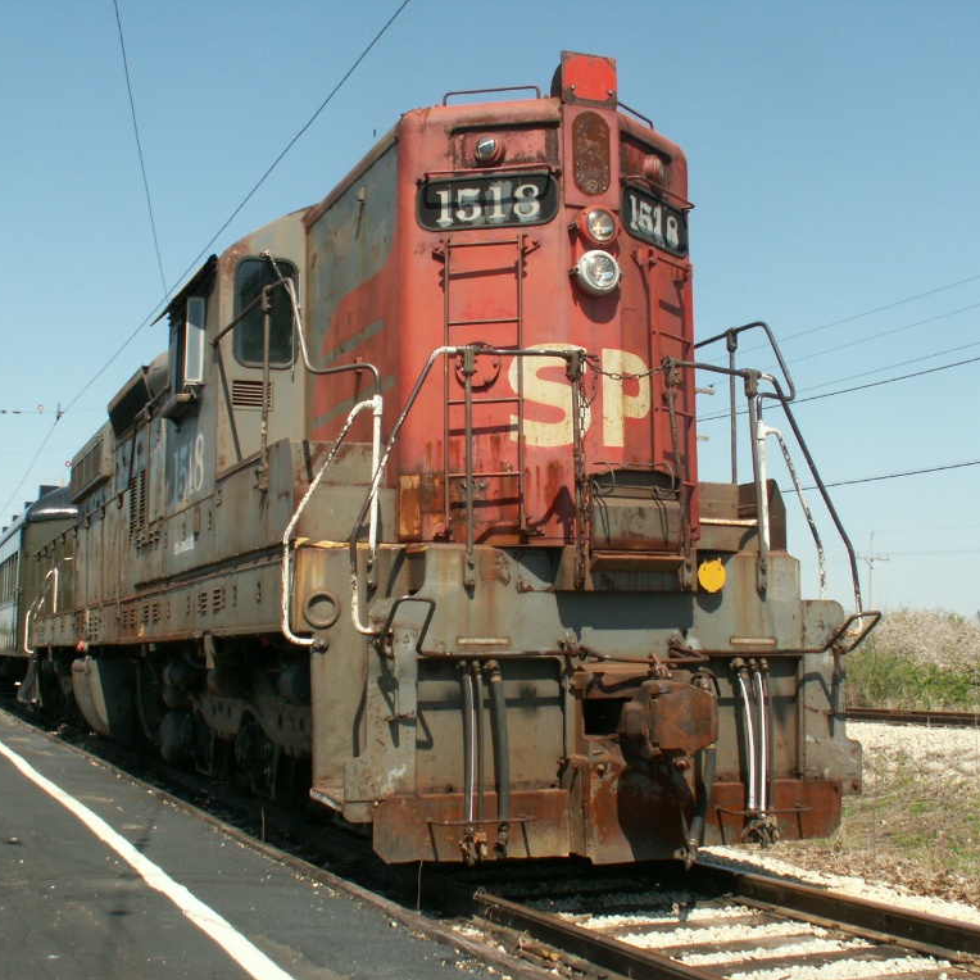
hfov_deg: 37.5
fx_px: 1441
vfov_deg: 37.6
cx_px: 516
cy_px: 489
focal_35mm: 45
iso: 64
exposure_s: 1/320
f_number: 5
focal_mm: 6.27
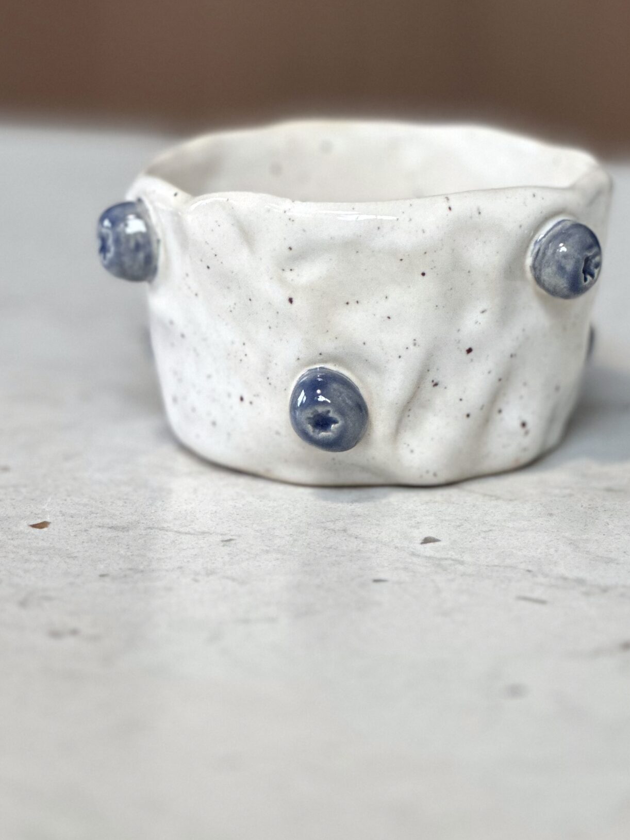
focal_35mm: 121
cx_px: 363
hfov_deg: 12.2
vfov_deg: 16.2
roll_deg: -1.0
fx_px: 2936
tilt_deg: -11.3
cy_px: 214
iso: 200
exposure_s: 1/100
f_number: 2.8
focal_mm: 9
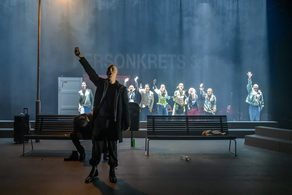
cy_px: 98
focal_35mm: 31
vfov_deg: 42.3
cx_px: 146
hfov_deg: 60.3
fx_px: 251
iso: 5000
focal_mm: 31
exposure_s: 1/160
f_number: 4
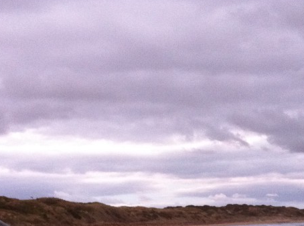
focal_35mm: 79
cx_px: 152
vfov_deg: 18.2
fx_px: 692
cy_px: 219
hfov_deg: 24.8
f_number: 2.8
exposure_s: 1/15
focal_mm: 3.85
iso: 320
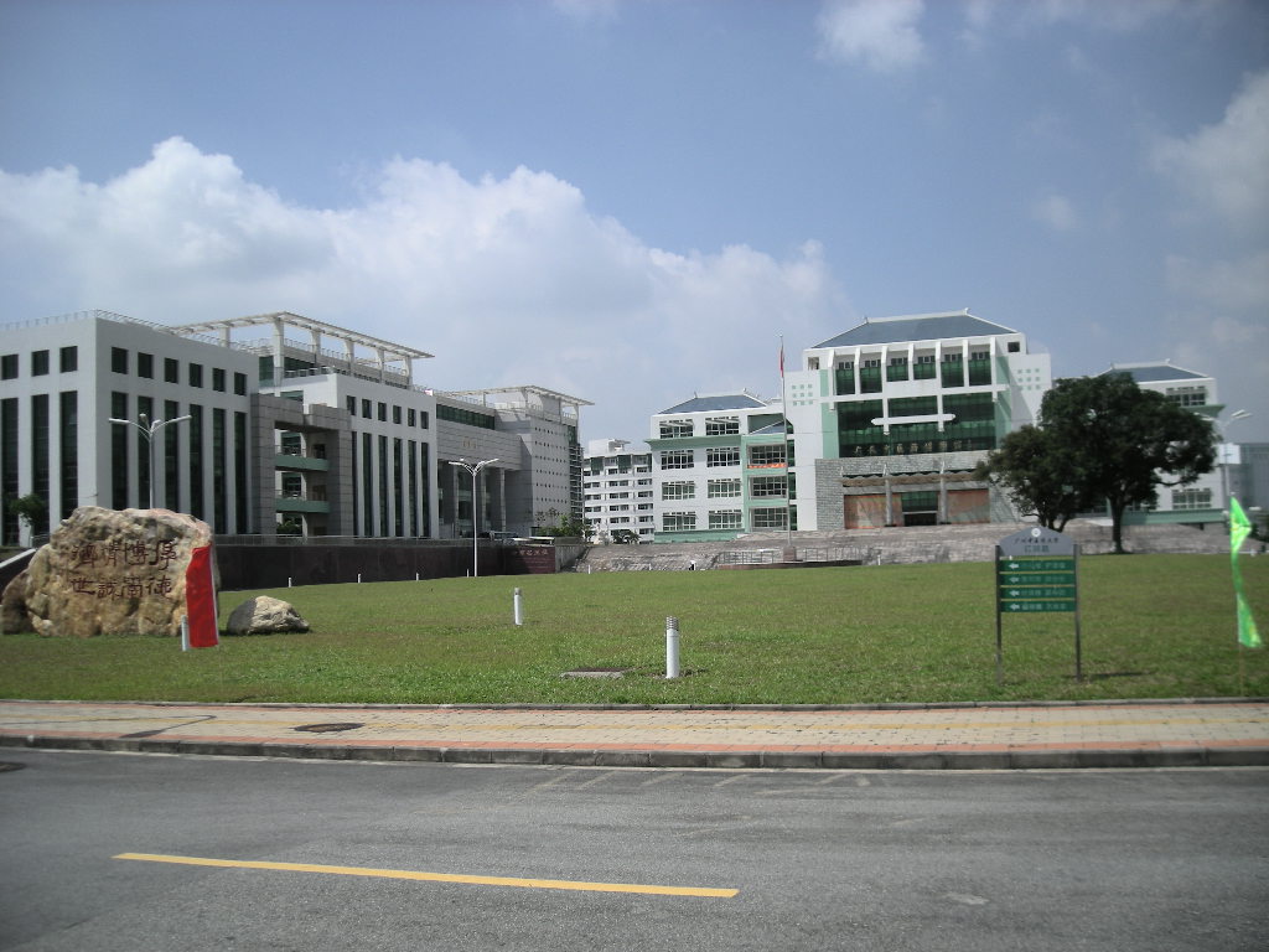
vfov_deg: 40.7
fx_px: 1283
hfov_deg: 52.6
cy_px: 476
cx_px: 634
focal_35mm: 35
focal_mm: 5.7
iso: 50
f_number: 5.7
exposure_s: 1/358
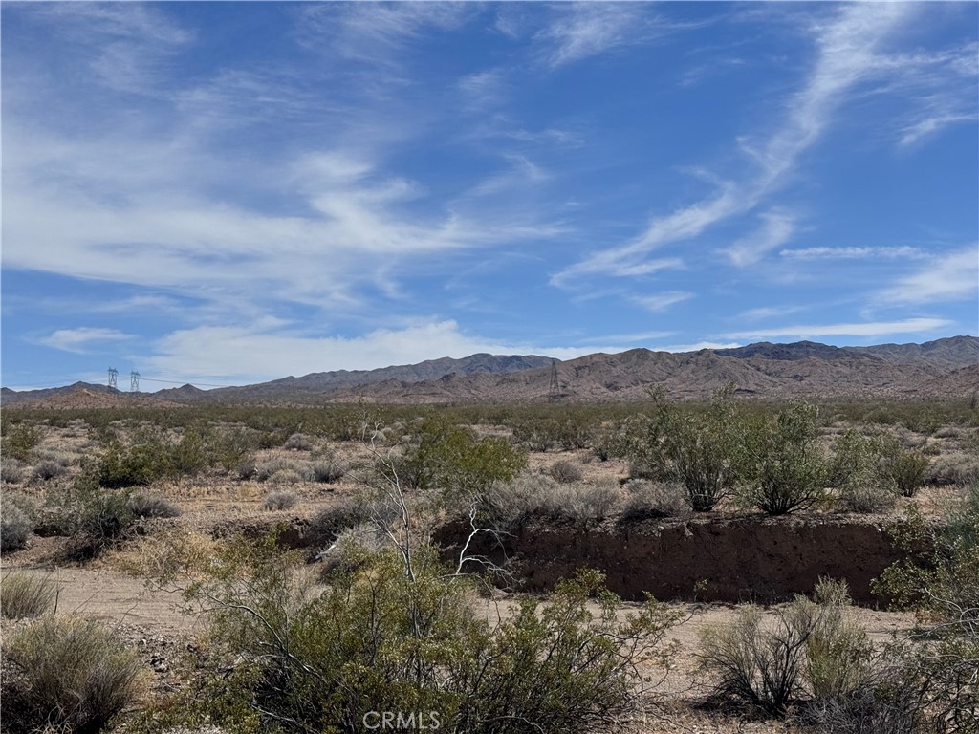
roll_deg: +0.6
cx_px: 490
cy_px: 367
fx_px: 1358
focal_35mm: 48
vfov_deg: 30.3
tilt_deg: +3.1
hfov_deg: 39.7
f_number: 1.78
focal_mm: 6.76
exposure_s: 1/10526
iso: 64
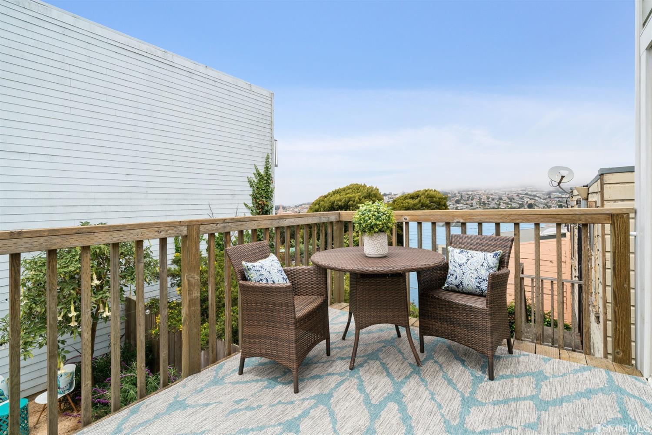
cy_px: 218
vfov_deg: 73.7
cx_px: 326
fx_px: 290
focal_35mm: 16
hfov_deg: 96.8
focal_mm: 16
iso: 400
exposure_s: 1/125
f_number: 16
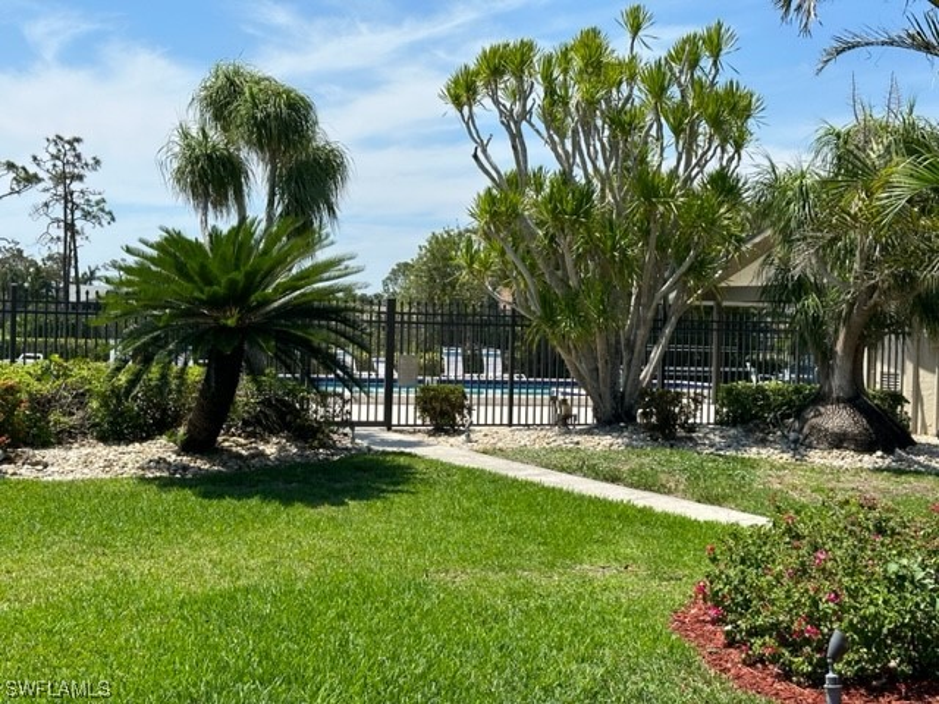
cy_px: 352
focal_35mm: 48
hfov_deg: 39.7
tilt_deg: -1.2
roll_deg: -2.3
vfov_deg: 30.3
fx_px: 1302
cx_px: 470
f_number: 1.78
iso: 64
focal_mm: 6.86
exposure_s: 1/3367
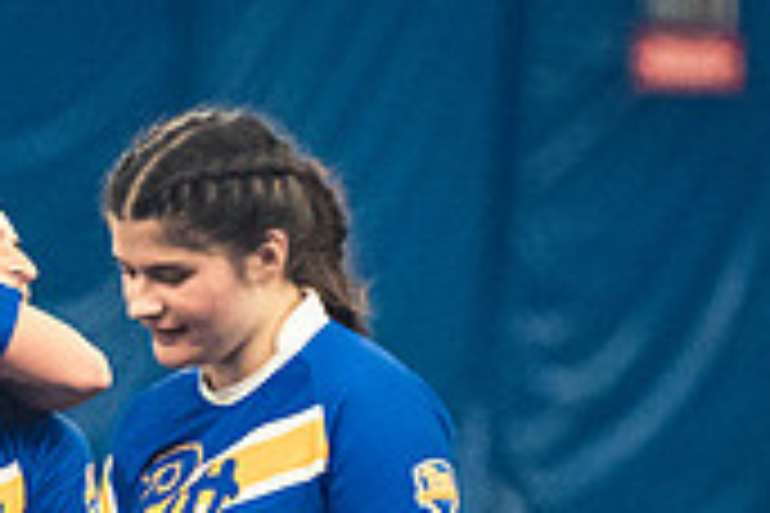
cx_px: -149
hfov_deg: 2.3
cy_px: 706
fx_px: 19035
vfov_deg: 1.5
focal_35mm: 890
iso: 12800
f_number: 2.8
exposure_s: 1/500
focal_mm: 175
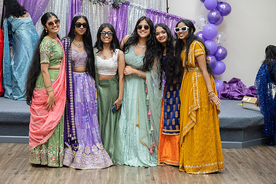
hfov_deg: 25.6
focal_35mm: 79
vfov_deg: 17.3
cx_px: 138
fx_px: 607
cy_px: 92
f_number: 3.2
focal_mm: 77
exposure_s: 1/160
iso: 800
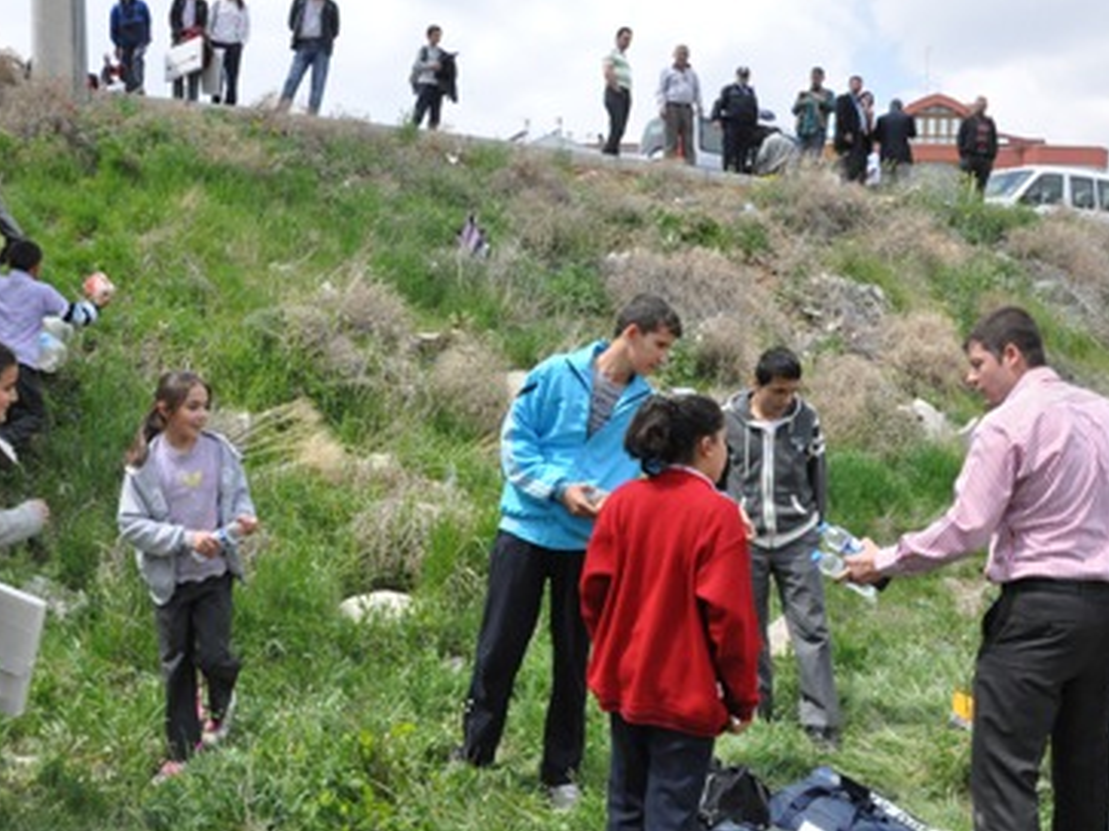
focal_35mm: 32
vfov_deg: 44.1
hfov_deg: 56.8
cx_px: 538
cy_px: 428
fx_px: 1025
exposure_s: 1/1000
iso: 2500
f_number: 16
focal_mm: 18
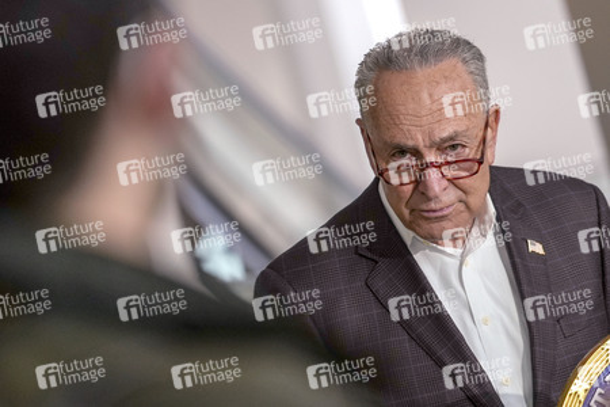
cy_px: 204
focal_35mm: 226
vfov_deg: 6.1
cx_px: 305
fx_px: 3829
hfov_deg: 9.1
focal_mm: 226
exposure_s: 1/320
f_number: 5.6
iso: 2500
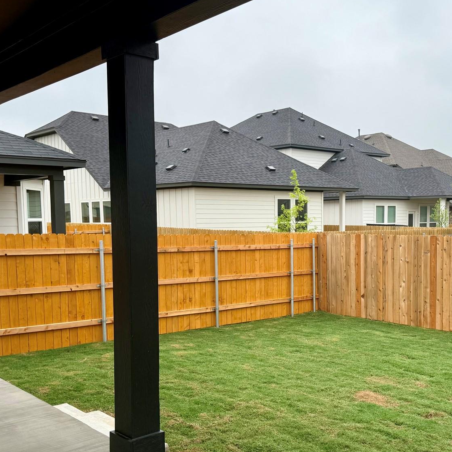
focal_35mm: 39
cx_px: 278
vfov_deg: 42.6
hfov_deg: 42.6
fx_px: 576
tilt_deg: -5.5
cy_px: 269
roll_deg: +0.2
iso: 80
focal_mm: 6.76
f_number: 1.78
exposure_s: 1/1385
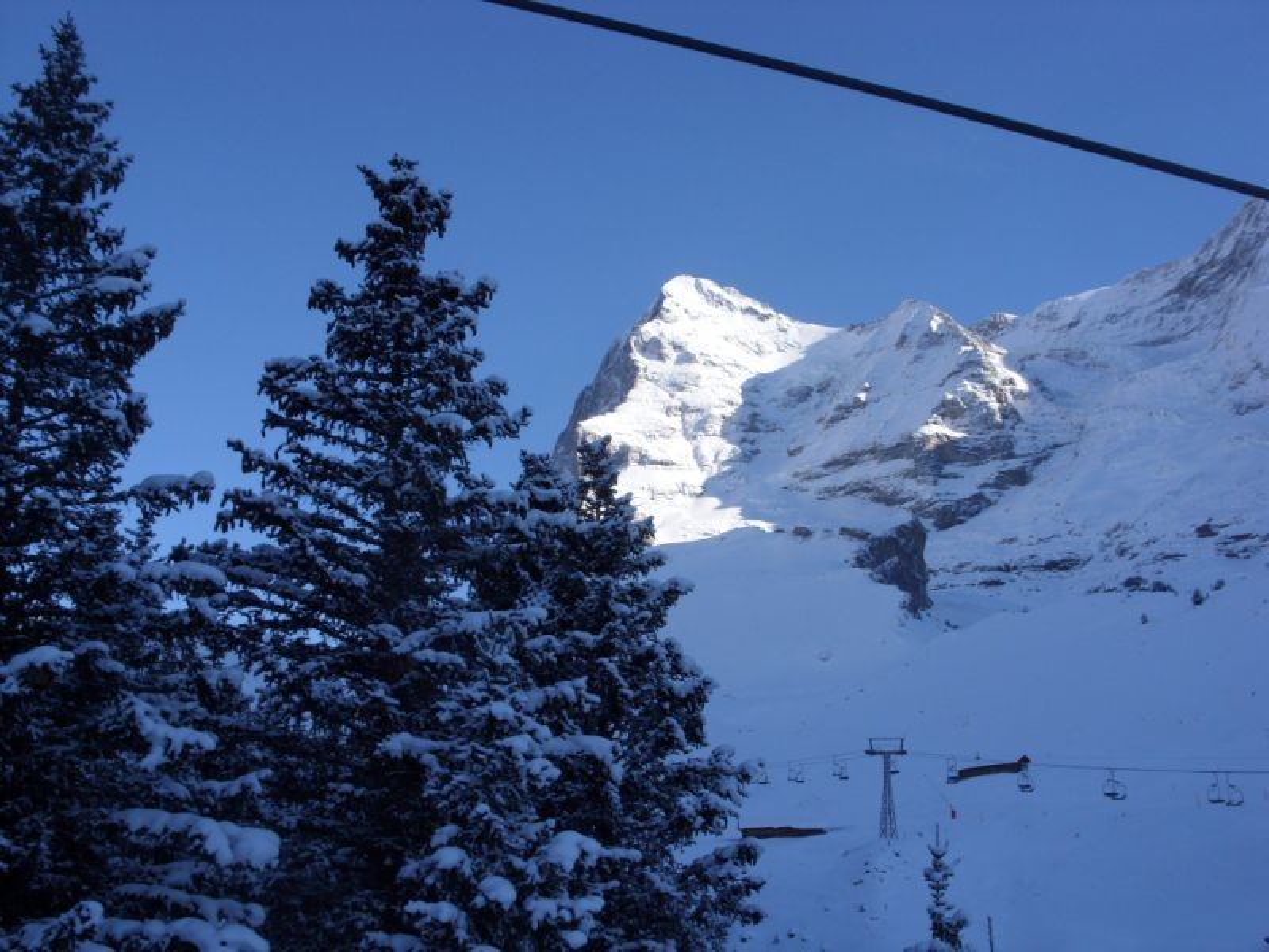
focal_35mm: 38
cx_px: 634
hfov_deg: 49.0
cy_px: 476
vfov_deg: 37.7
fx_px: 1393
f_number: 4.9
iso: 50
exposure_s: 1/500
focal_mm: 6.3
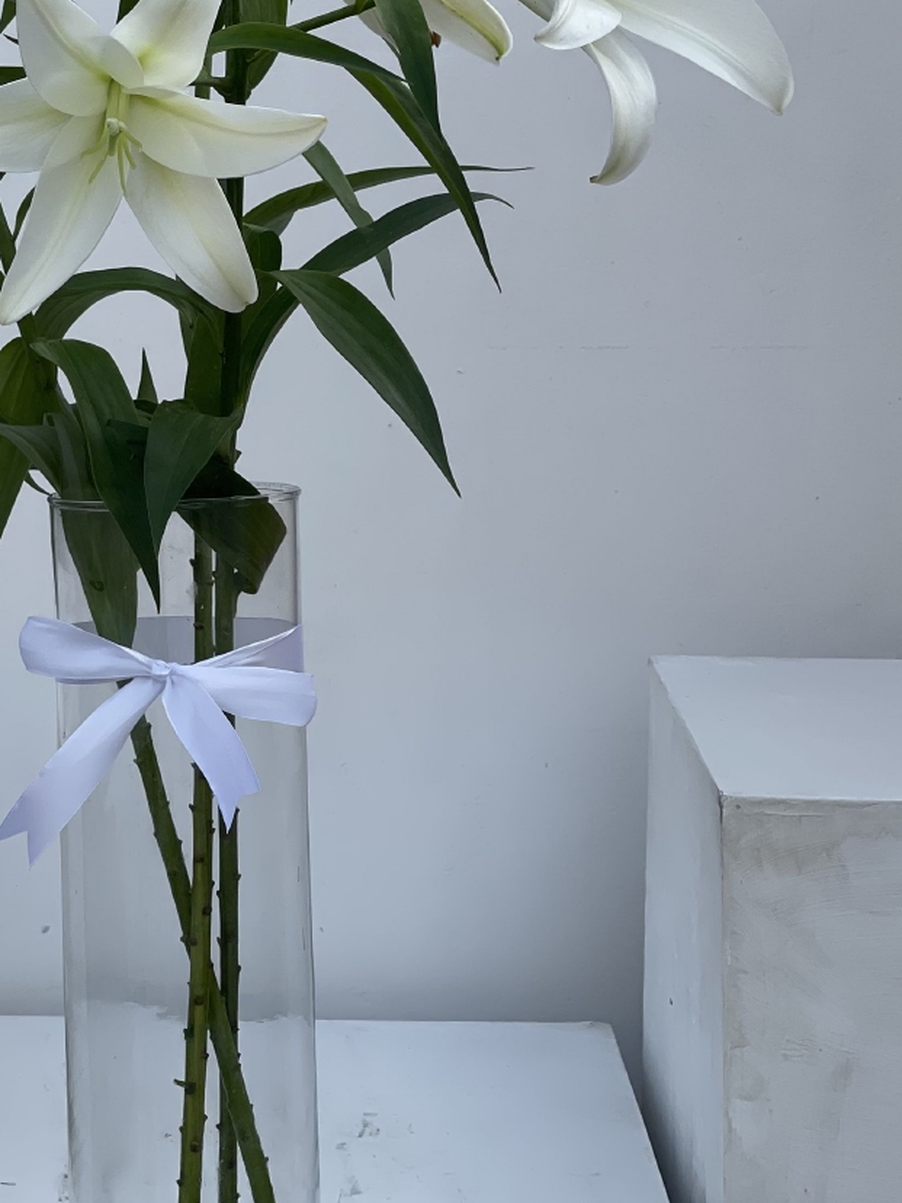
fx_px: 4030
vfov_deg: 16.9
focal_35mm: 116
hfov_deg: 12.7
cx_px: 178
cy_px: 370
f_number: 2.2
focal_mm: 7.5
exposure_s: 1/348
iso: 20
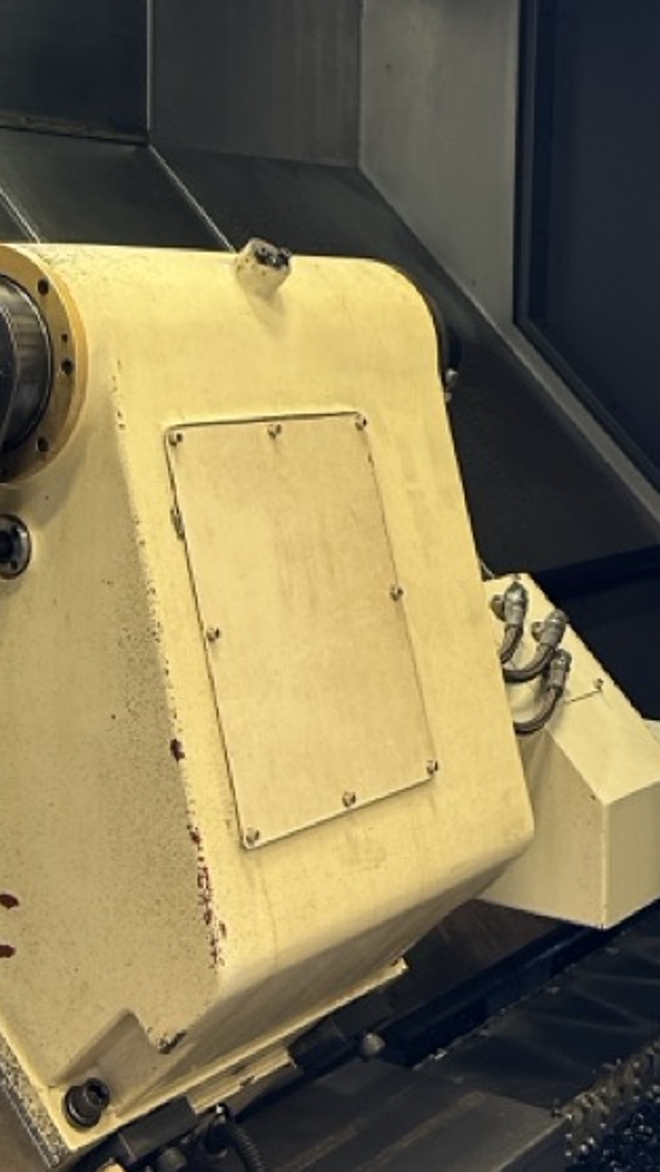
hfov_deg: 20.0
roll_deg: -2.0
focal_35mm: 60
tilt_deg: -1.6
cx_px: 286
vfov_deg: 34.5
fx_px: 1866
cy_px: 374
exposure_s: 1/60
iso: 160
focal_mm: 6.86
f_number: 1.78
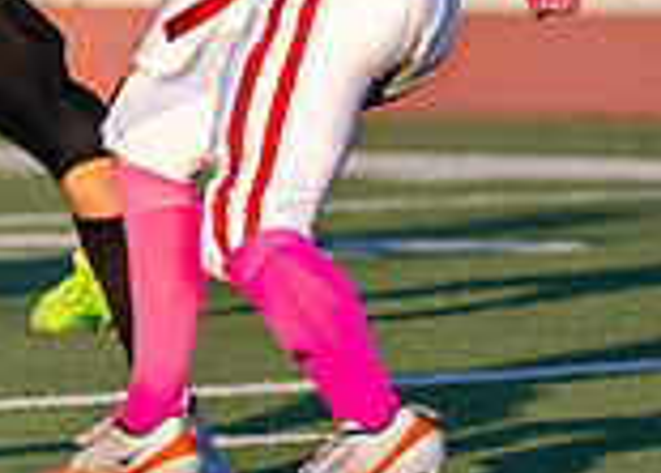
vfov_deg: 1.1
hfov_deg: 1.5
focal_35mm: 1344
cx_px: -920
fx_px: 25253
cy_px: -90
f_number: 2.8
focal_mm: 200
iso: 100
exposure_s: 1/1000
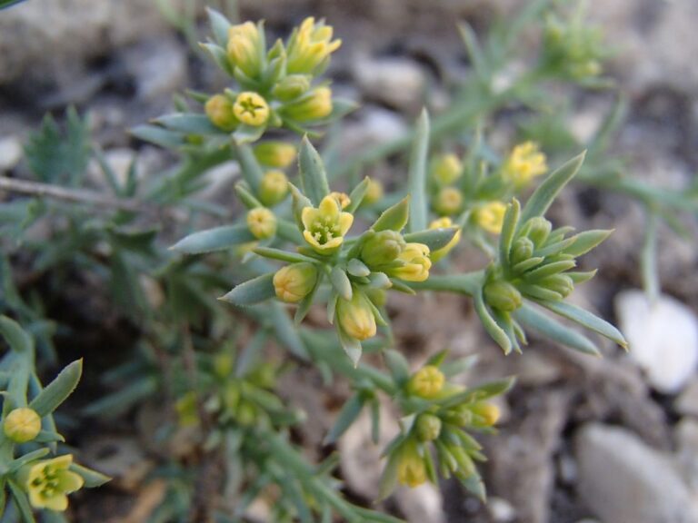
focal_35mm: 37
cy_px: 262
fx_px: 746
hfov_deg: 50.1
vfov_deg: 38.7
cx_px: 349
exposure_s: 1/160
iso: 400
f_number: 4.7
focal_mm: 6.64
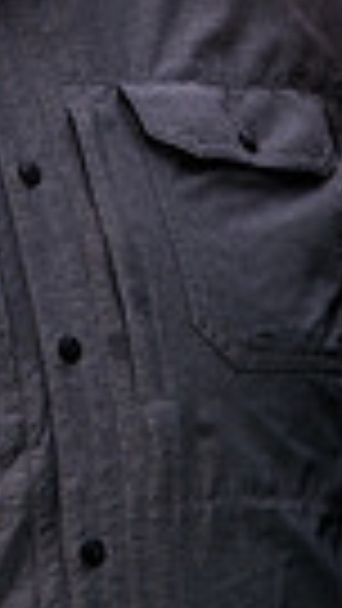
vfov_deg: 4.4
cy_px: -132
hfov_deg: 2.5
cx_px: 360
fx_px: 7943
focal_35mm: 493
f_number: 4.5
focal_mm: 92
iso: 160
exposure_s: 1/200
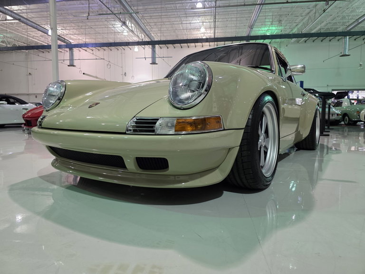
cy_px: 137
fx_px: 243
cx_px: 182
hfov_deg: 73.9
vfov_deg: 58.9
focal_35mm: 23
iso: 320
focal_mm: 6.3
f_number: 1.7
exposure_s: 1/120
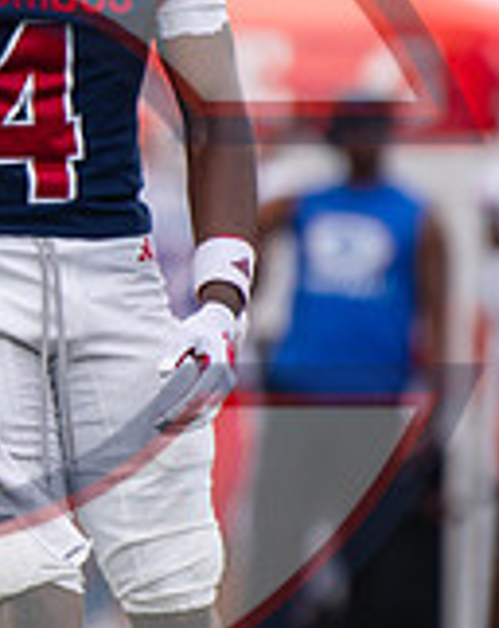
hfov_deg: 1.4
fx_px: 19976
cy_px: 289
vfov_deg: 1.8
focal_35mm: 1078
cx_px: -391
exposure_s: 1/1000
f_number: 2.8
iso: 200
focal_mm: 200
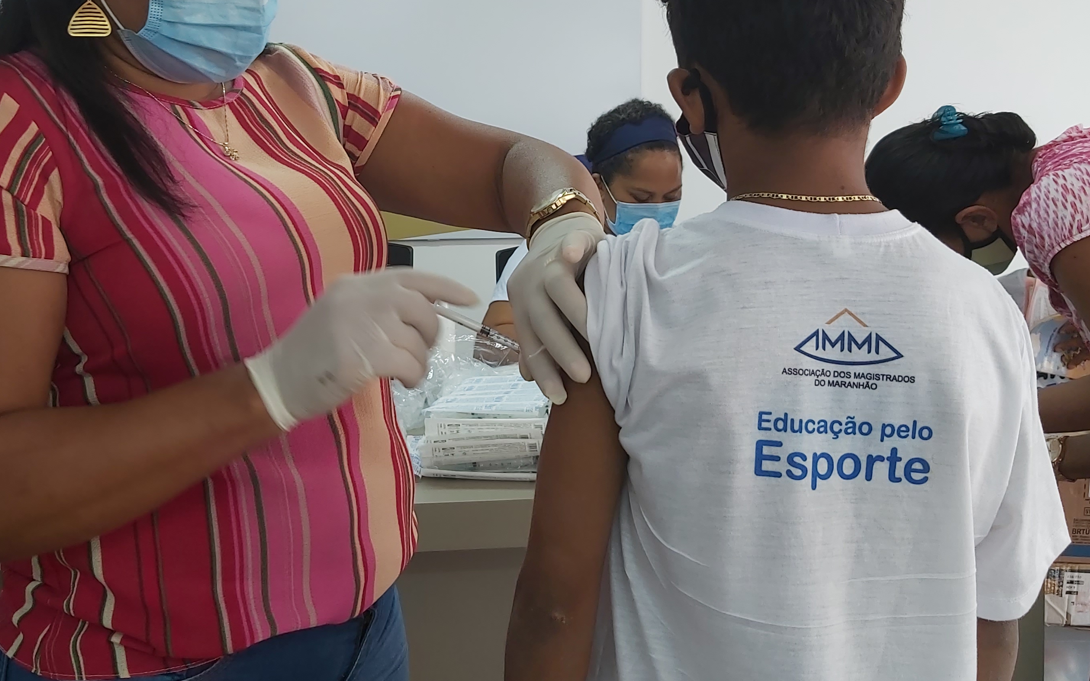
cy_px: 192
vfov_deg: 30.8
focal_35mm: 41
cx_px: 501
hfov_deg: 48.2
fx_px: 1218
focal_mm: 3.92
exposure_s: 1/60
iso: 80
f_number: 1.7
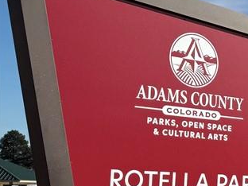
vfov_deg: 12.0
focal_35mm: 123
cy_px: 147
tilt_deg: +2.0
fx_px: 881
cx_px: 631
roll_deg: -1.6
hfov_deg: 12.1
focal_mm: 6.76
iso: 80
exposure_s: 1/6173
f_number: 1.78
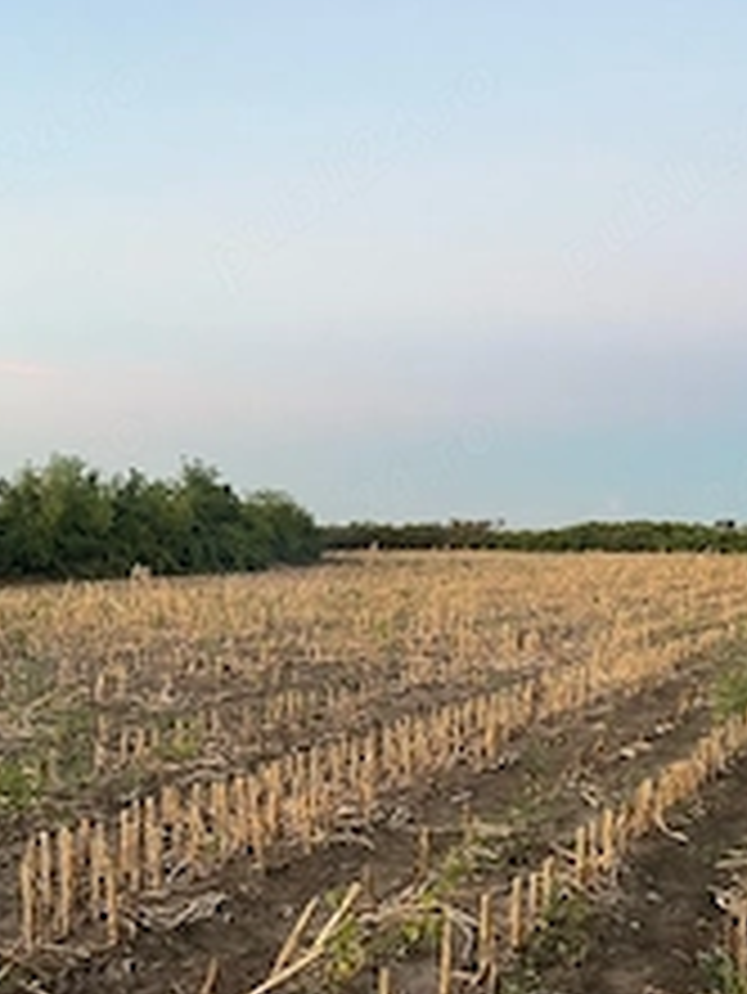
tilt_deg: -0.6
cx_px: 441
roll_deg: +0.4
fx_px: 1351
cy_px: 576
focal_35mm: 47
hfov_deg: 30.8
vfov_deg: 40.3
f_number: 1.6
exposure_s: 1/60
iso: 160
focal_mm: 5.1
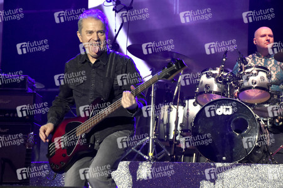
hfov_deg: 20.6
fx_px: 778
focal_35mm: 99
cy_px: 94
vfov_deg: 13.8
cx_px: 142
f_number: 6.3
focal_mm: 66
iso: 1600
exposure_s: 1/125
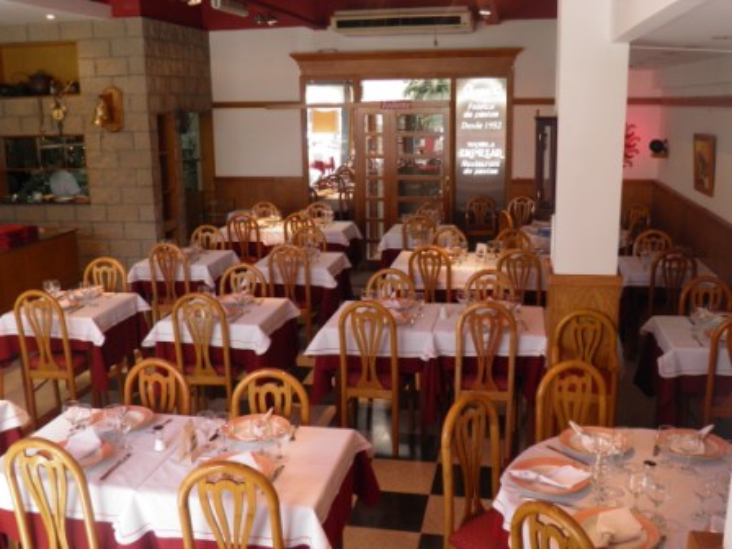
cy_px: 274
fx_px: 740
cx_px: 366
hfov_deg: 52.6
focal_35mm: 35
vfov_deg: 40.7
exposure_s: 1/30
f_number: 3.1
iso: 125
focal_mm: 6.3
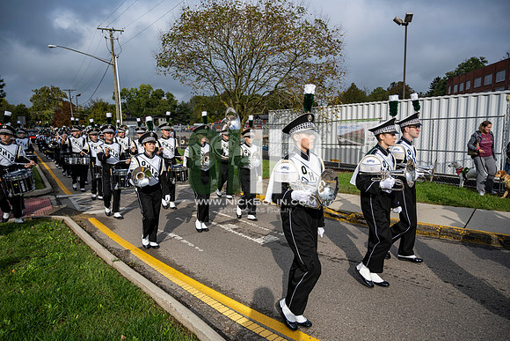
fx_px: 361
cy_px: 170
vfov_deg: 50.4
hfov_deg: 70.4
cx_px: 255
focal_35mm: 26
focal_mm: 25.5
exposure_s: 1/1600
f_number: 4
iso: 125
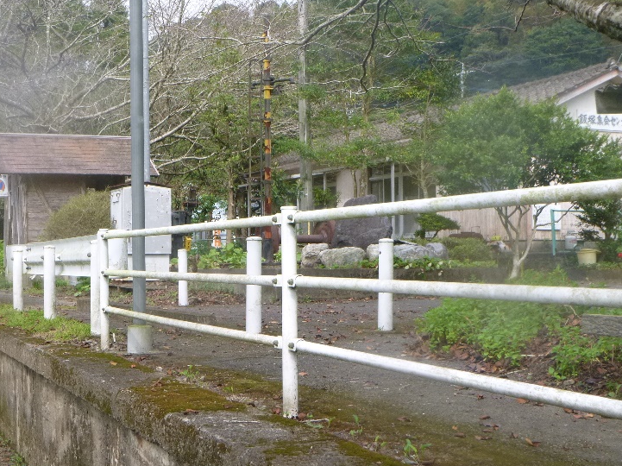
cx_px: 187
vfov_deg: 27.0
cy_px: 268
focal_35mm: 54
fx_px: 970
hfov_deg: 35.1
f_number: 4.5
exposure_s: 1/125
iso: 100
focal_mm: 6.8
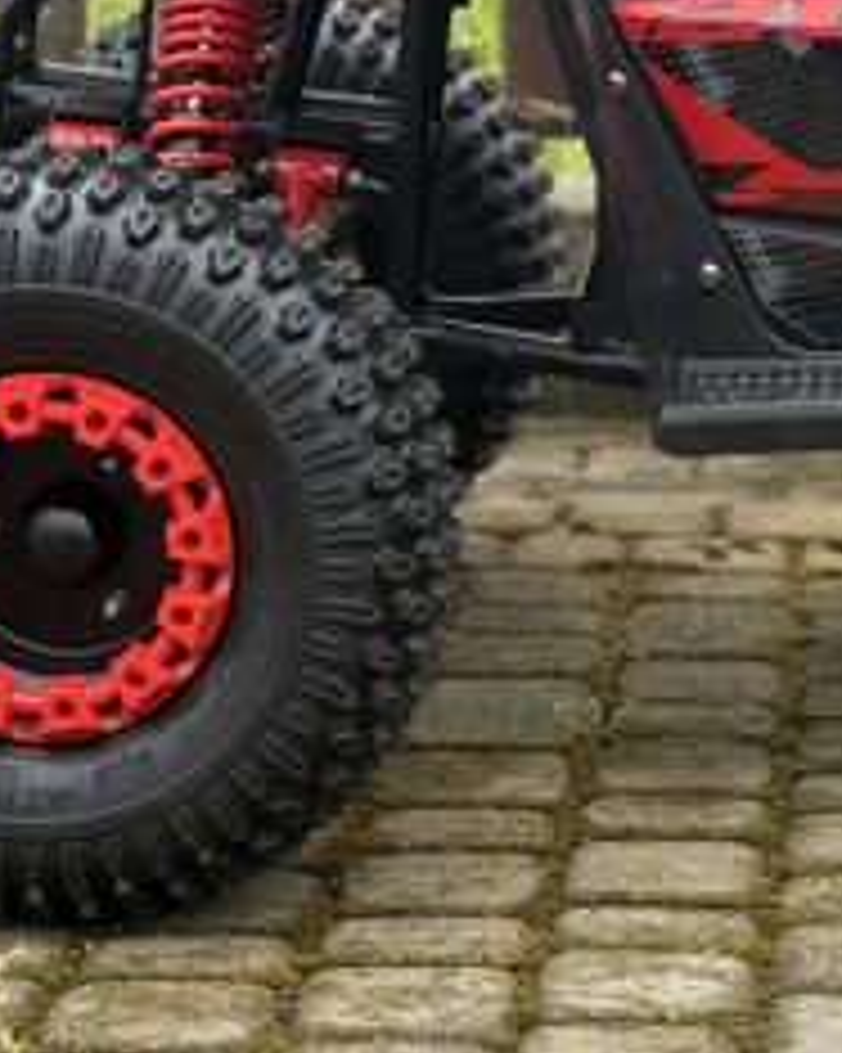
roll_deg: -0.8
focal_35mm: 160
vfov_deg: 11.9
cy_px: -112
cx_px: 950
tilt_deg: -5.4
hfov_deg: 9.5
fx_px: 4987
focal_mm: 6.76
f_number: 1.78
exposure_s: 1/951
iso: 80
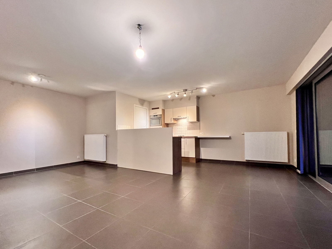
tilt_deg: +4.1
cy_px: 124
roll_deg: +2.6
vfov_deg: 89.9
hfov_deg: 106.2
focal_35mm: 13
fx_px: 125
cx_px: 166
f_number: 1.8
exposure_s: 1/50
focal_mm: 1.57
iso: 500
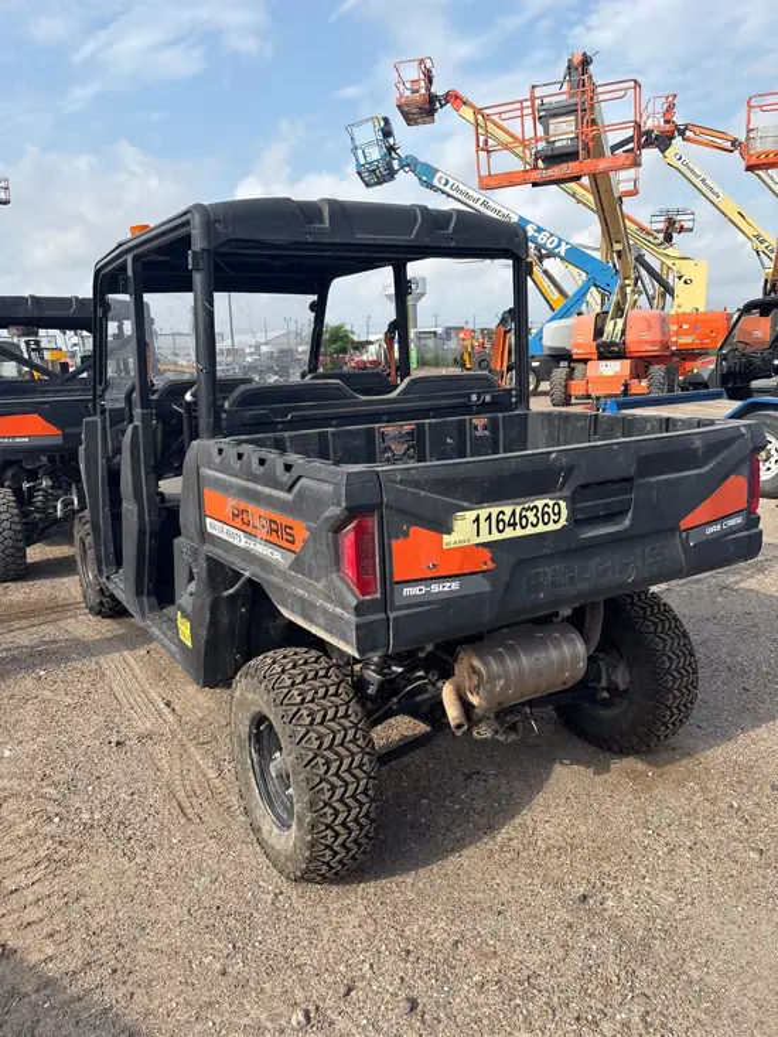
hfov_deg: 53.1
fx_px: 779
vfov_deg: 67.3
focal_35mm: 26
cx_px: 389
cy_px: 518
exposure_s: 1/2398
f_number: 1.6
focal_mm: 5.96
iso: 50
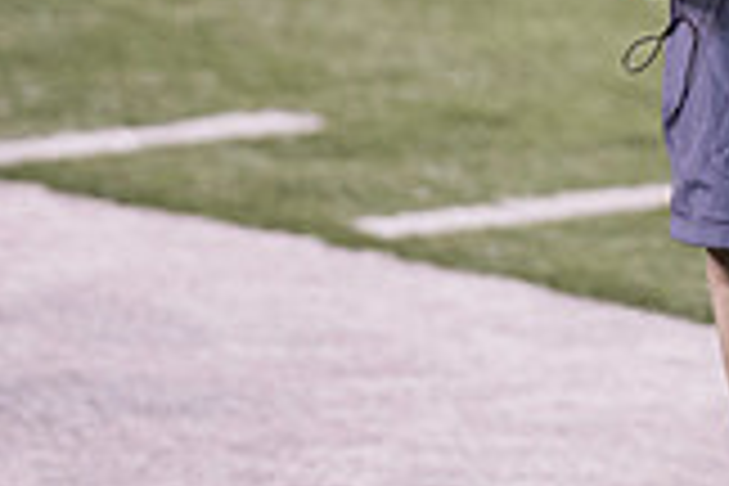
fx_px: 14478
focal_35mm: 715
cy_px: -353
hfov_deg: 2.9
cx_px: 752
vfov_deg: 1.9
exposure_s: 1/320
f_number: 2.8
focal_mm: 200
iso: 1000
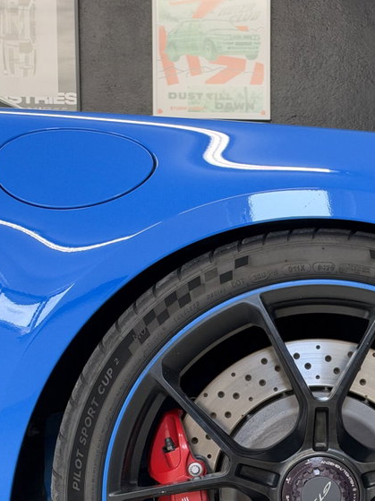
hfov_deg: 16.6
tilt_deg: -3.1
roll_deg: +0.2
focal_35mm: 88
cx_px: 307
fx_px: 1272
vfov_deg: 21.9
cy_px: 415
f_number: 1.8
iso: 160
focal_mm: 6.93
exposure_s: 1/50
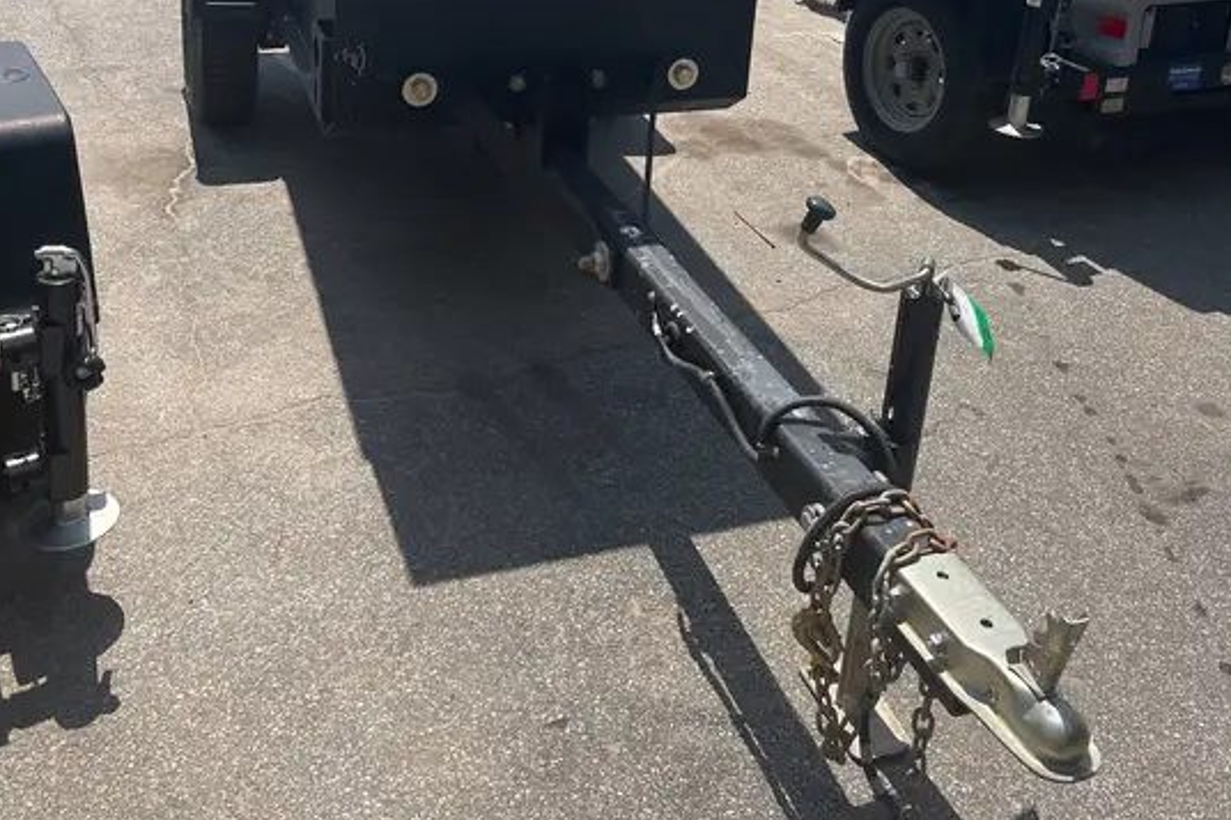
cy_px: 26
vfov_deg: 33.3
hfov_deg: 51.9
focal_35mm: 37
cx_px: 606
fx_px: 1265
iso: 50
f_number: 1.6
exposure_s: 1/3413
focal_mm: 5.1
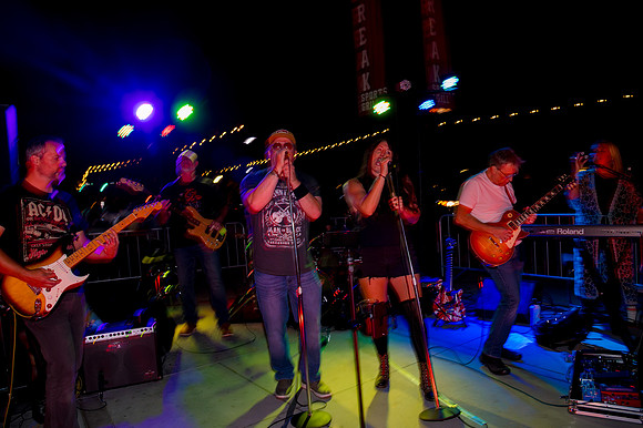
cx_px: 316
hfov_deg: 70.3
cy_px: 214
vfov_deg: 50.2
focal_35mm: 26
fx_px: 457
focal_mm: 24
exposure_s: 1/80
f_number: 5
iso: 3200
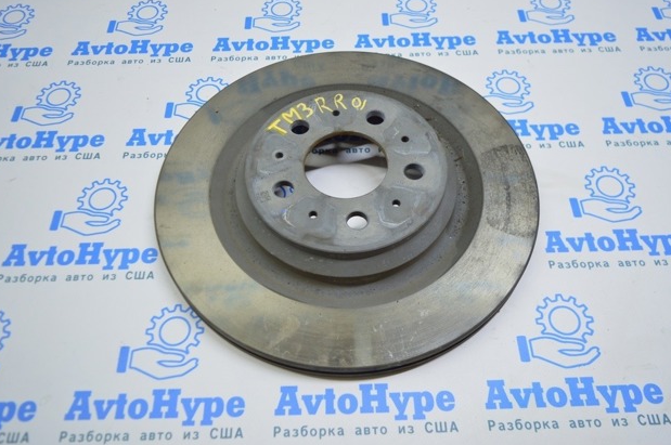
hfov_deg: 60.3
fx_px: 577
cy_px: 217
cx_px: 333
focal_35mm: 31
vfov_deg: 42.2
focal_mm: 20
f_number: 3.5
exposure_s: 1/80
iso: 400
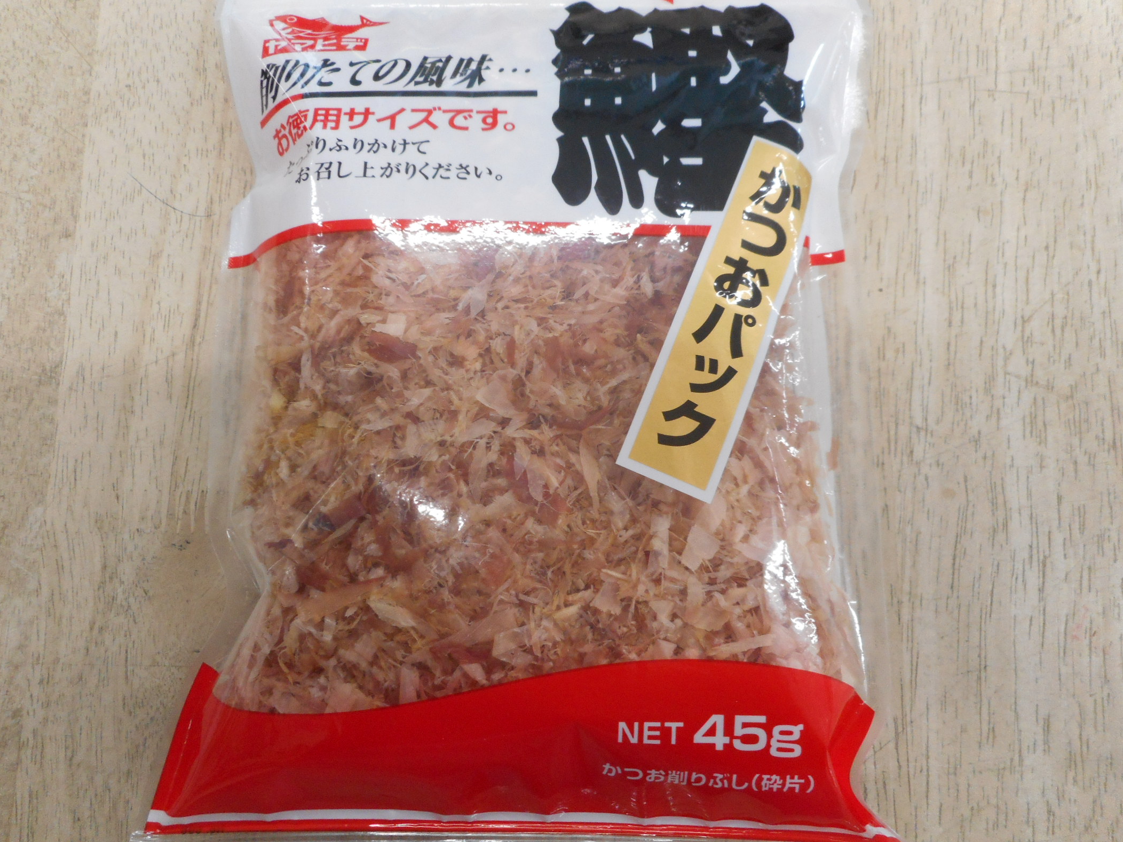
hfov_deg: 65.3
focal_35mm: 27
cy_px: 399
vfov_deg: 51.3
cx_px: 543
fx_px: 876
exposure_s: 1/30
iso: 250
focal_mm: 4.5
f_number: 3.7
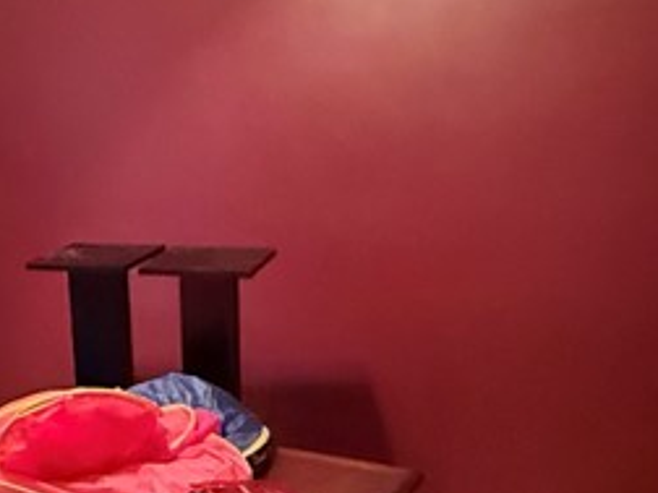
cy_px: 323
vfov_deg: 25.5
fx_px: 1083
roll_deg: +3.3
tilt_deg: -12.7
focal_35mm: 57
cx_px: 57
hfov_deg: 32.0
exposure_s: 1/30
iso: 1600
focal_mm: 2.22
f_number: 2.2
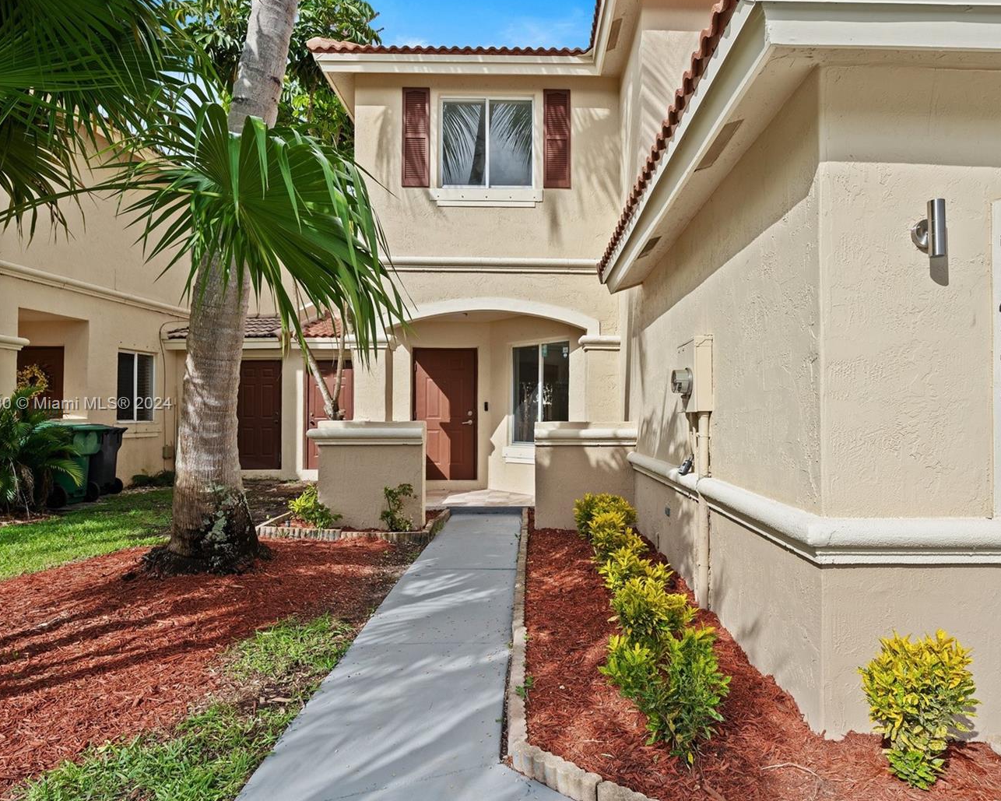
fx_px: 622
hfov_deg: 77.4
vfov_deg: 65.5
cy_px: 405
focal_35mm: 21
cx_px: 546
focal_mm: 18
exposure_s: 1/400
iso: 200
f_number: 8
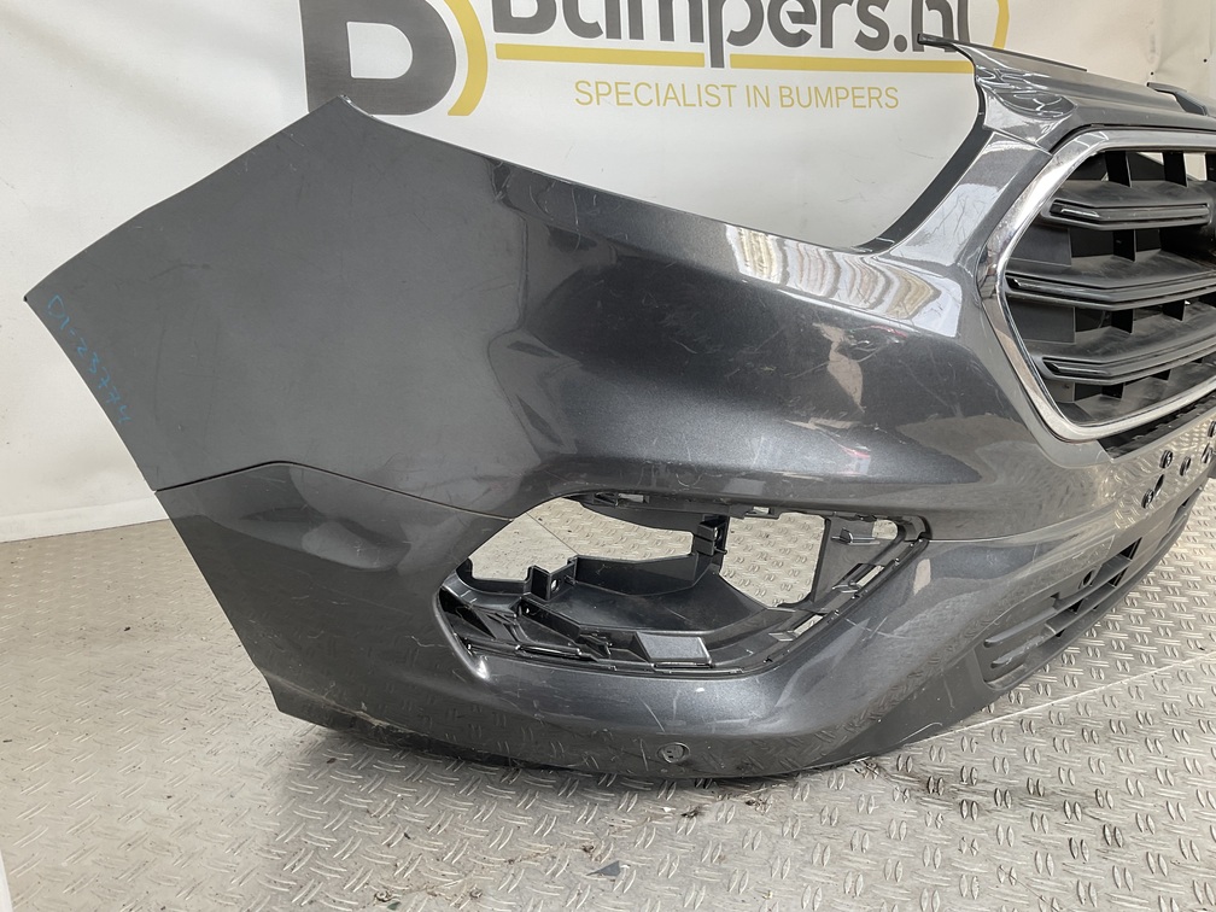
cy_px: 456
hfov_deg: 61.7
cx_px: 608
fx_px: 1019
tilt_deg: -16.3
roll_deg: -1.0
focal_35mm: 29
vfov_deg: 48.2
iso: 16
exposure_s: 1/105
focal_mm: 3
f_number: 1.8
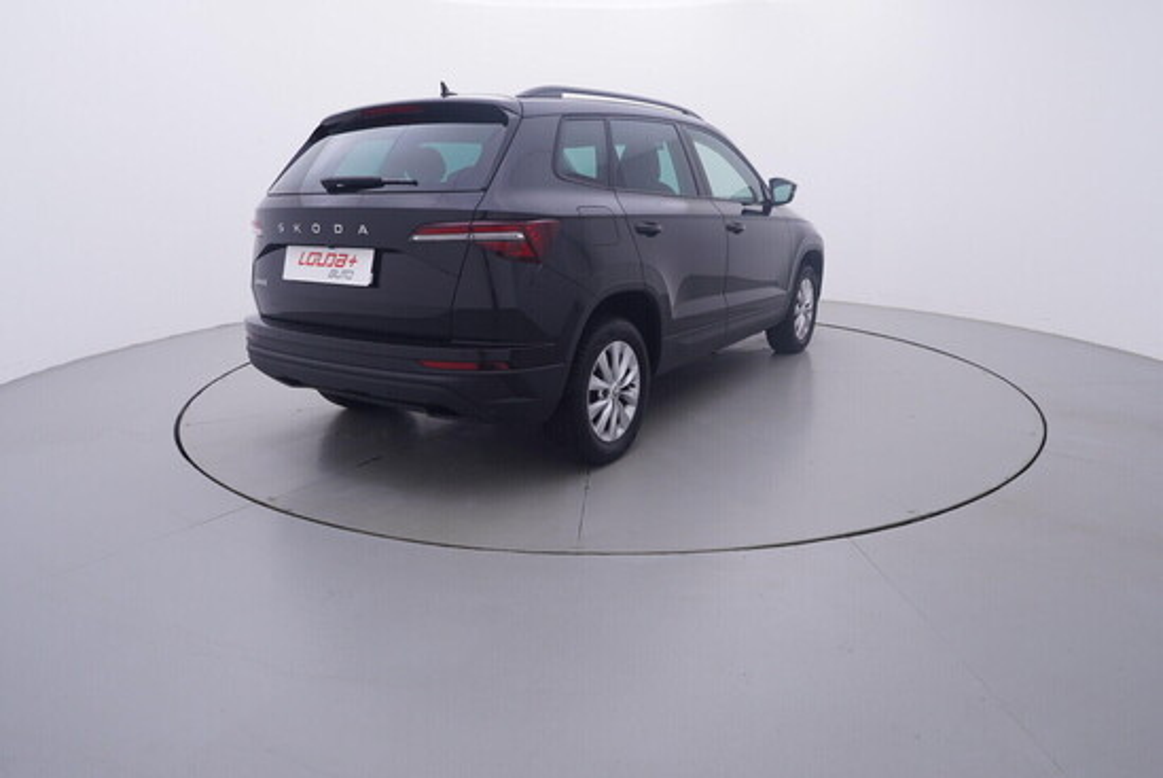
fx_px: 727
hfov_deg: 77.3
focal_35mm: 22
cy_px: 389
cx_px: 582
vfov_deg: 56.2
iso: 200
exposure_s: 1/80
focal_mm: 15
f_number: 5
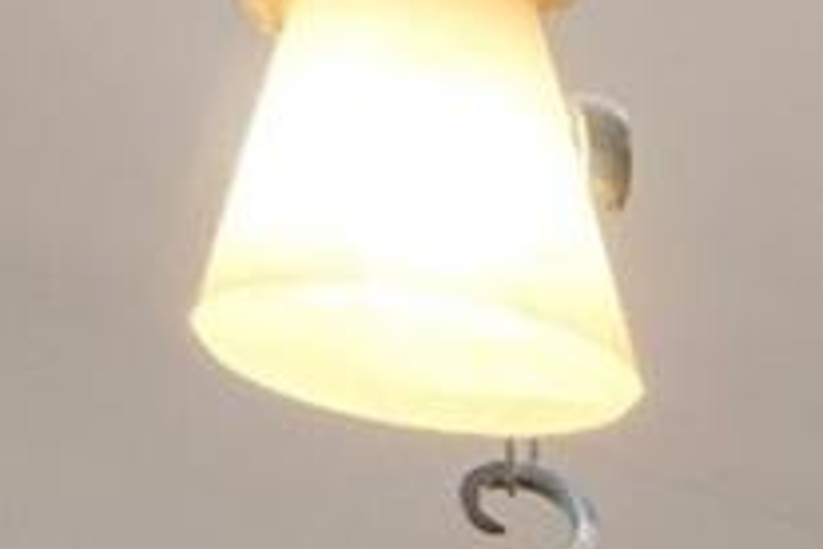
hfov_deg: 8.8
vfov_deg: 7.4
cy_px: 1727
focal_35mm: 162
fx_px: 3703
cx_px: 2890
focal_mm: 14
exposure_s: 1/3
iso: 320
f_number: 8
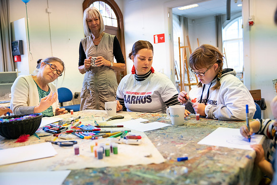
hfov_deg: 60.3
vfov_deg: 42.3
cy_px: 92
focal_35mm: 31
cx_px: 138
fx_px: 239
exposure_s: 1/320
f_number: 2.8
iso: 3200
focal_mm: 31
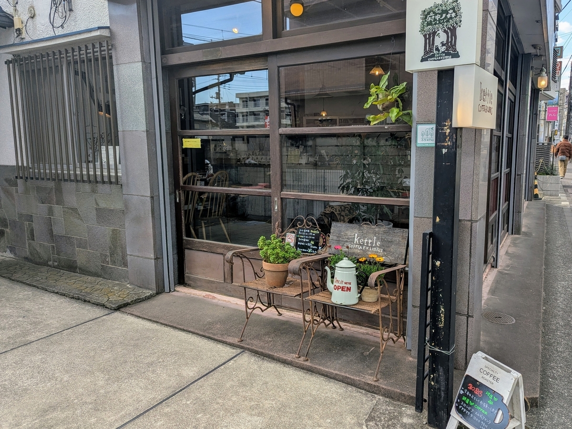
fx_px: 397
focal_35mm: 24
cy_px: 214
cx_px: 286
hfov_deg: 71.6
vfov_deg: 56.8
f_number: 1.85
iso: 42
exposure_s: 1/643
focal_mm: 6.81
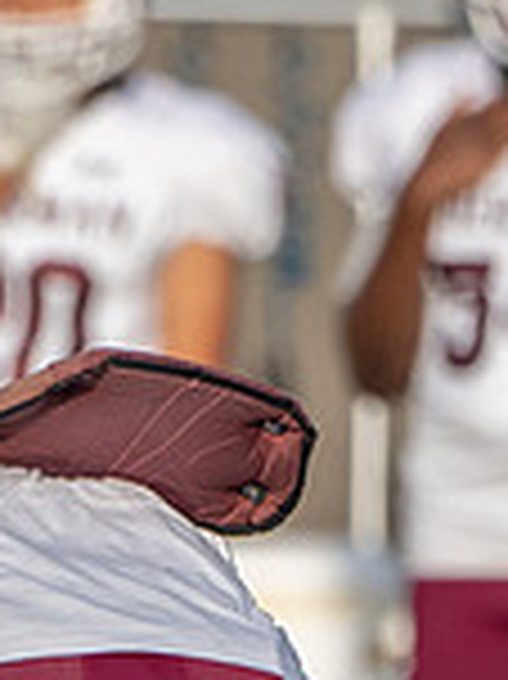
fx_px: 52122
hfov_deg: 0.6
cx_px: -46
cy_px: 653
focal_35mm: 2660
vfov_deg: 0.7
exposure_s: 1/1250
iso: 250
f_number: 5.6
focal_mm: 385
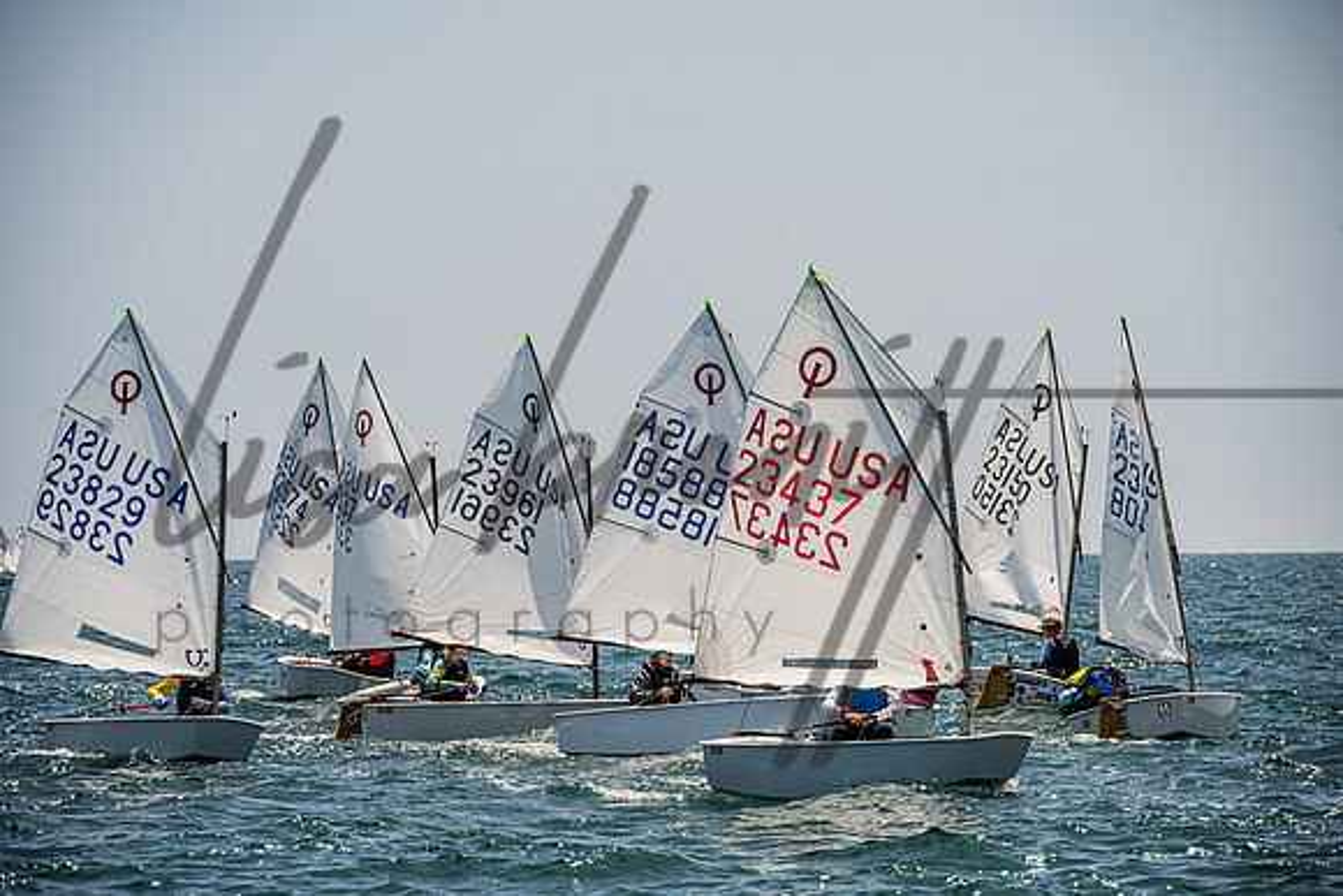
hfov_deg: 11.1
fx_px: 6903
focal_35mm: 185
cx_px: 672
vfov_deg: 7.4
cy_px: 448
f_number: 7.6
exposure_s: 1/1250
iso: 250
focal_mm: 185
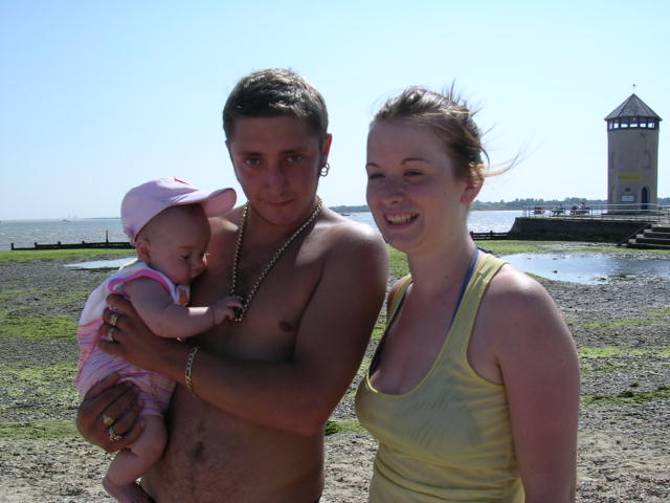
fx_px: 735
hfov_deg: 49.0
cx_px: 335
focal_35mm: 38
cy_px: 252
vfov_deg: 37.7
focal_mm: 5.8
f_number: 5.6
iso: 100
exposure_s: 1/347
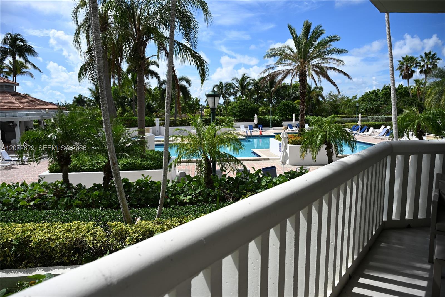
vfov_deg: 53.1
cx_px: 222
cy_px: 148
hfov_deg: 73.8
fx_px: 297
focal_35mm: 24
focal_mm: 24
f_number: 4
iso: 100
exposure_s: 1/1250
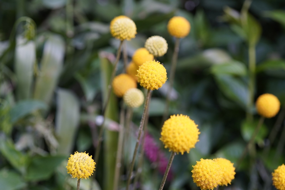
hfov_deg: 27.0
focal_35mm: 75
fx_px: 594
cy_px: 95
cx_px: 142
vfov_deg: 18.2
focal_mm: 50
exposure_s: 1/160
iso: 400
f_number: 4
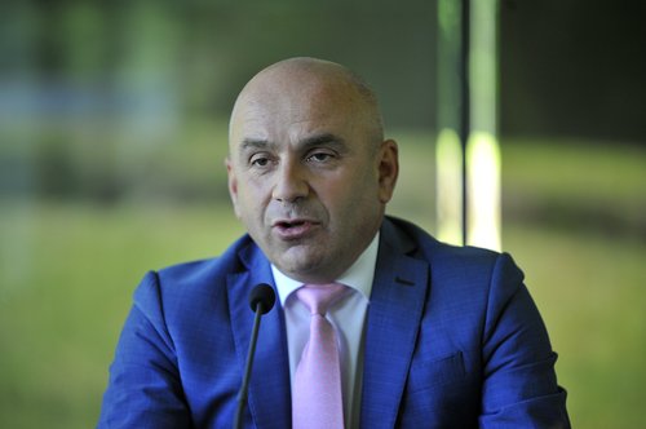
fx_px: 3584
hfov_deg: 10.3
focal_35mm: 200
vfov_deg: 6.8
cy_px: 214
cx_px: 323
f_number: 2.8
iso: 1250
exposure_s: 1/320
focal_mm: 200
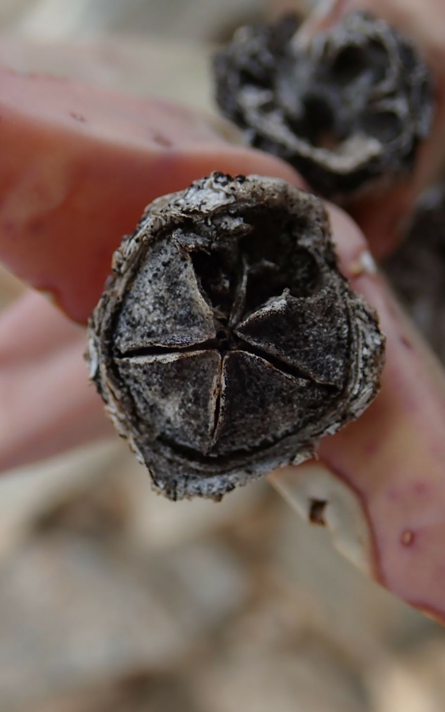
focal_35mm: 70
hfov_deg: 18.6
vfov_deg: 29.4
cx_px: 236
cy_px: 355
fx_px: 1359
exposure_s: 1/320
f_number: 4.5
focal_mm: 8.99
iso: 100
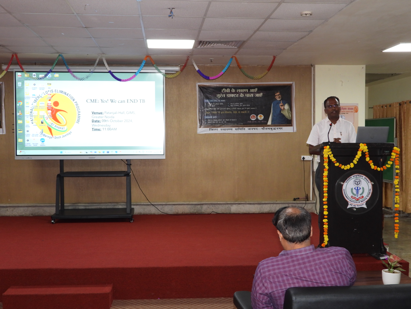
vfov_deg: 32.9
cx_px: 206
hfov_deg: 42.9
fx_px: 522
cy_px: 154
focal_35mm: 44
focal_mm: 7.9
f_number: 3.2
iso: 200
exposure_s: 1/30
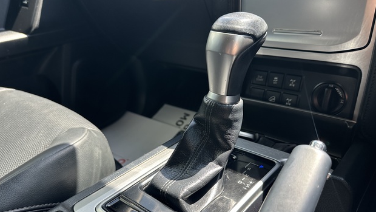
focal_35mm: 27
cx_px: 186
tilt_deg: -26.9
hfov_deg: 69.8
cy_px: 131
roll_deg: +8.4
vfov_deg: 42.6
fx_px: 269
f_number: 1.78
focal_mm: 6.86
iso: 80
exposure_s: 1/312
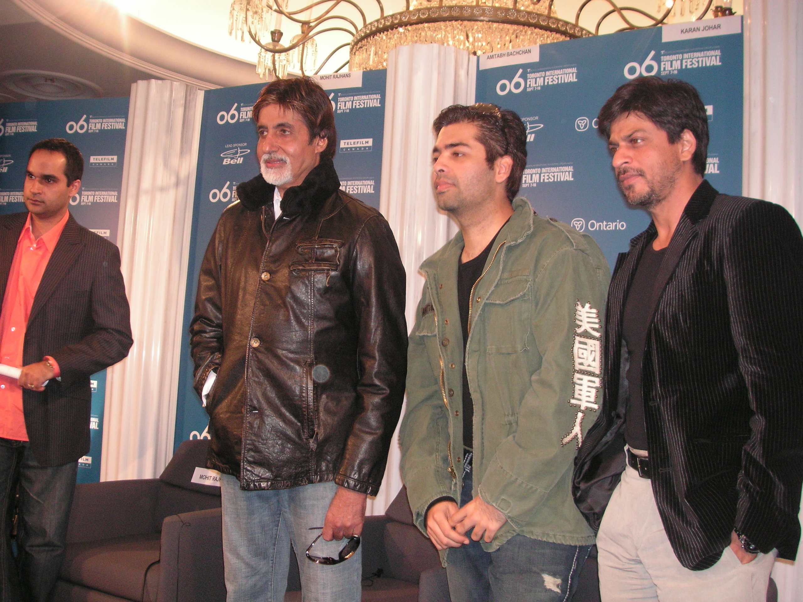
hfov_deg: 49.0
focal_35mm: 38
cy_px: 301
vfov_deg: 37.7
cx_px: 402
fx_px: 881
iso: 160
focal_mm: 6.3
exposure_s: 1/45
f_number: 3.3
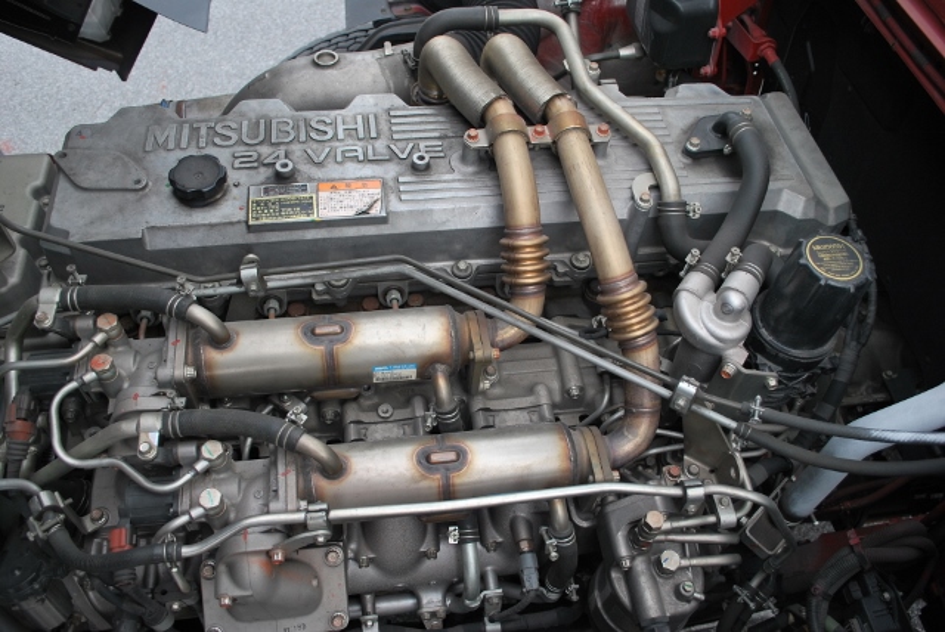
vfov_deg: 43.7
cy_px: 316
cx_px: 472
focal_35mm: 30
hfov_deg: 61.9
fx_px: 788
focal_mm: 20
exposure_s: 1/60
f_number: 4
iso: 200
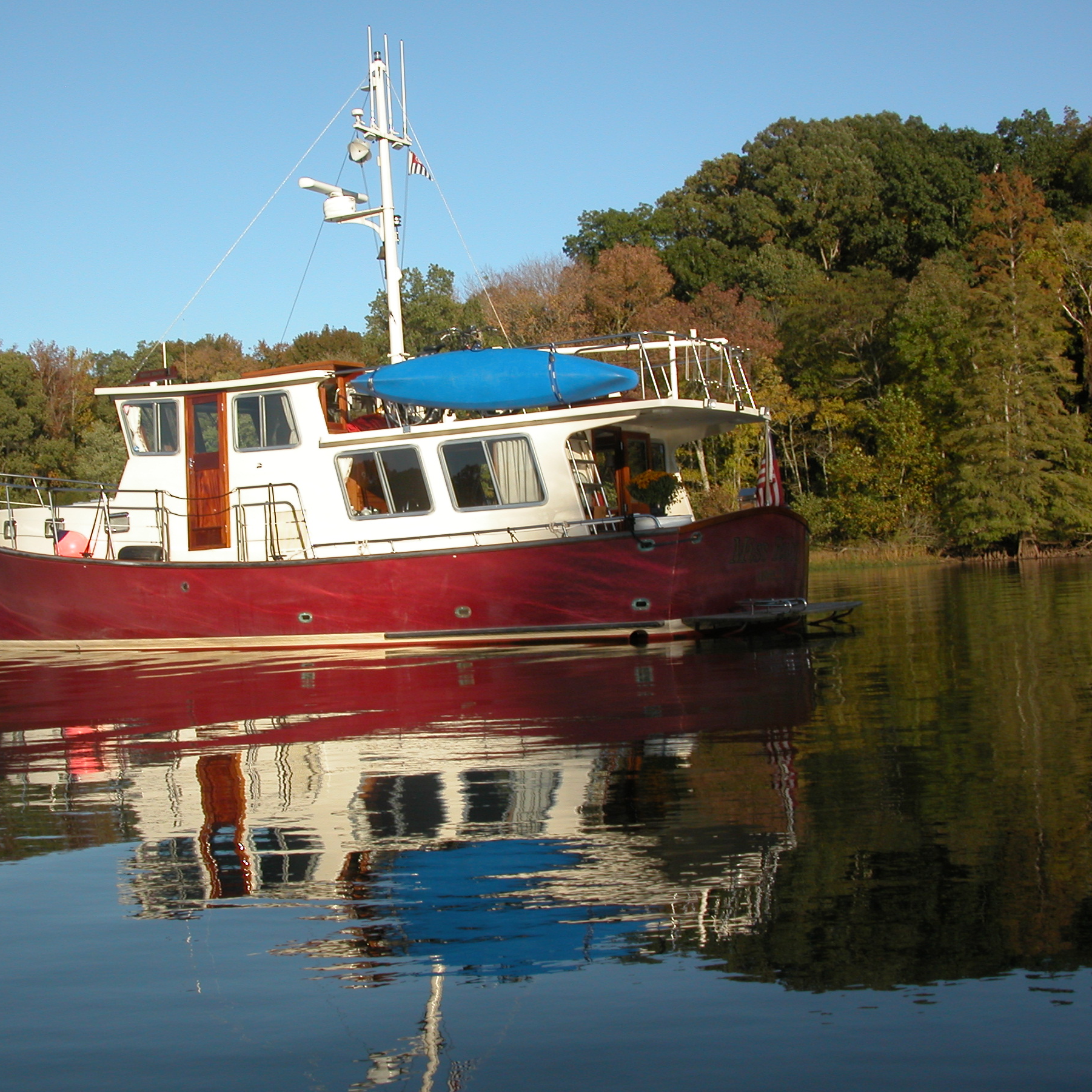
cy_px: 558
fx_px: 1749
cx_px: 410
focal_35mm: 49
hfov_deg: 34.5
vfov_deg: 34.7
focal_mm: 10
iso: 100
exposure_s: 1/273
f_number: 6.4
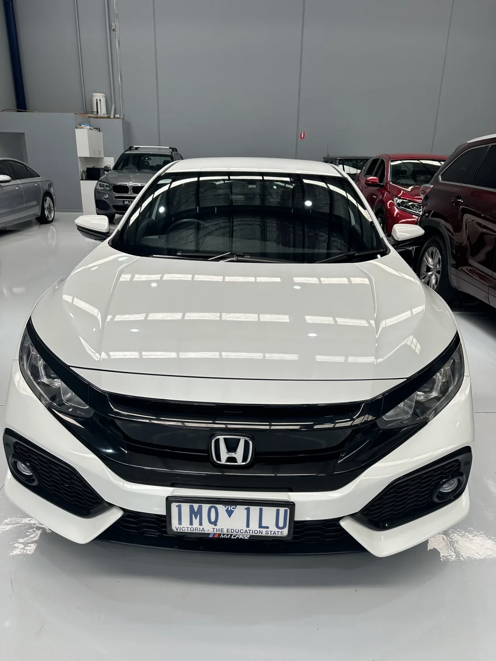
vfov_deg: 71.6
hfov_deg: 56.8
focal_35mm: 24
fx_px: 459
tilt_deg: -19.2
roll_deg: -1.0
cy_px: 330
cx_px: 248
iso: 80
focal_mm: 6.86
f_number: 1.78
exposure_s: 1/516
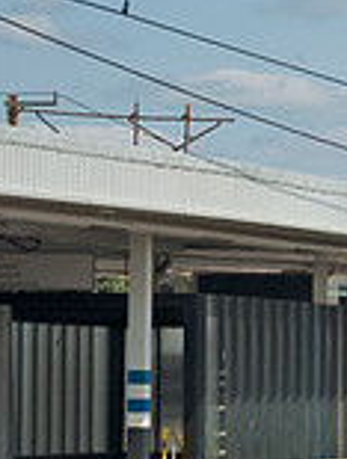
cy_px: 346
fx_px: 3155
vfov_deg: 8.3
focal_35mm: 237
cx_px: 839
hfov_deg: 6.0
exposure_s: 1/1250
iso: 200
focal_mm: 44
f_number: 4.5
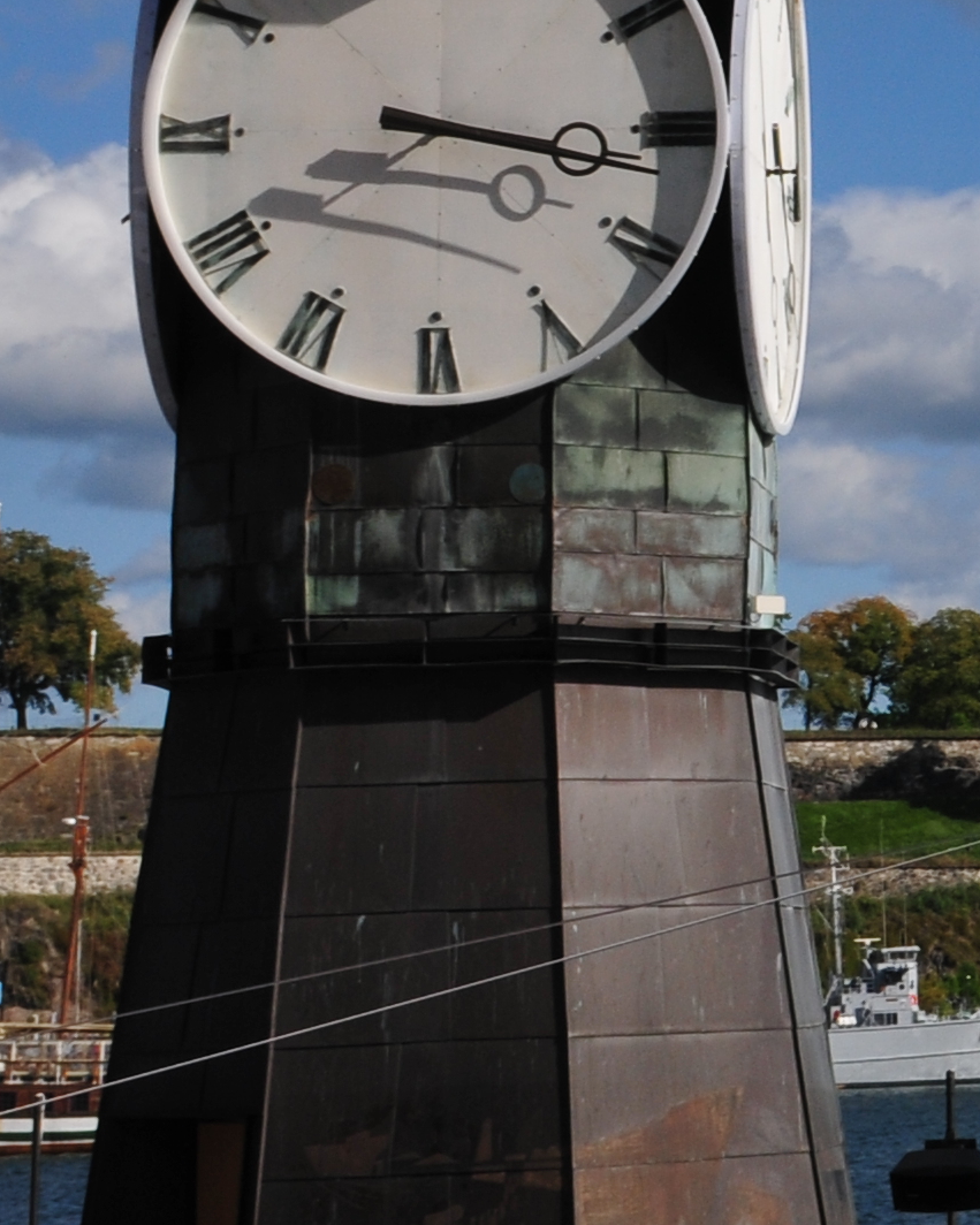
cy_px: 307
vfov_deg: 14.1
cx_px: 2356
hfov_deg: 9.9
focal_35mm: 136
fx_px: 4931
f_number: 11
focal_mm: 24
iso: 200
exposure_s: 1/500
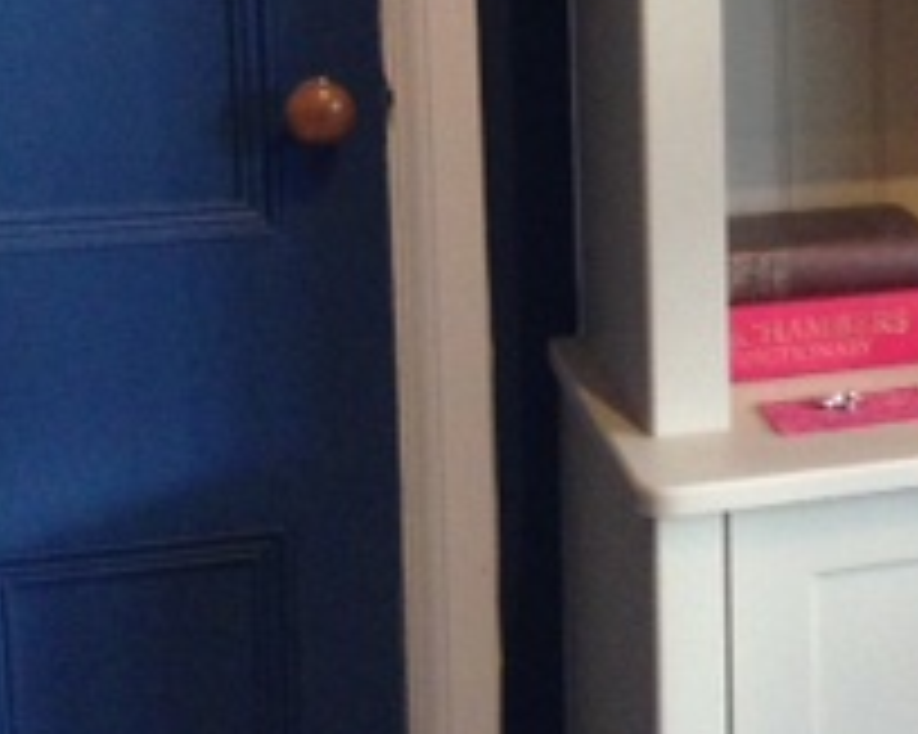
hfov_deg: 17.5
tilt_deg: -8.2
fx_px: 2743
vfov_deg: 15.0
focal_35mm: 101
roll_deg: -0.3
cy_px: 27
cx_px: 1274
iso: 250
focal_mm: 4.12
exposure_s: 1/20
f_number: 2.4
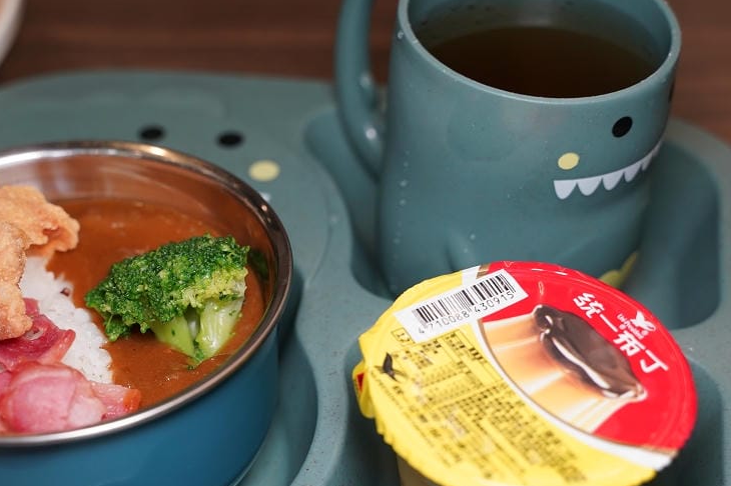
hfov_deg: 27.2
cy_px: 317
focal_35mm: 74
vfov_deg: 18.4
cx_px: 243
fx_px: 1502
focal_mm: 45
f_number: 4
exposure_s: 1/60
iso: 320
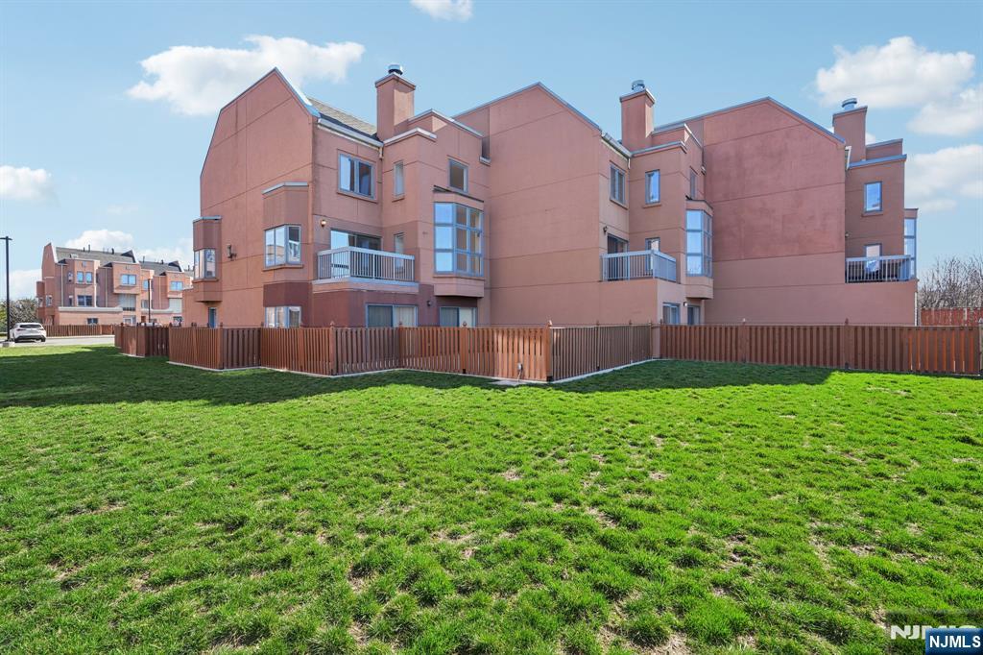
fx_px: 437
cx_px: 492
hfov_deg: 96.8
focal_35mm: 16
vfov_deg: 73.7
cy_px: 328
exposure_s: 1/80
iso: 100
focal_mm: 16
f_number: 9
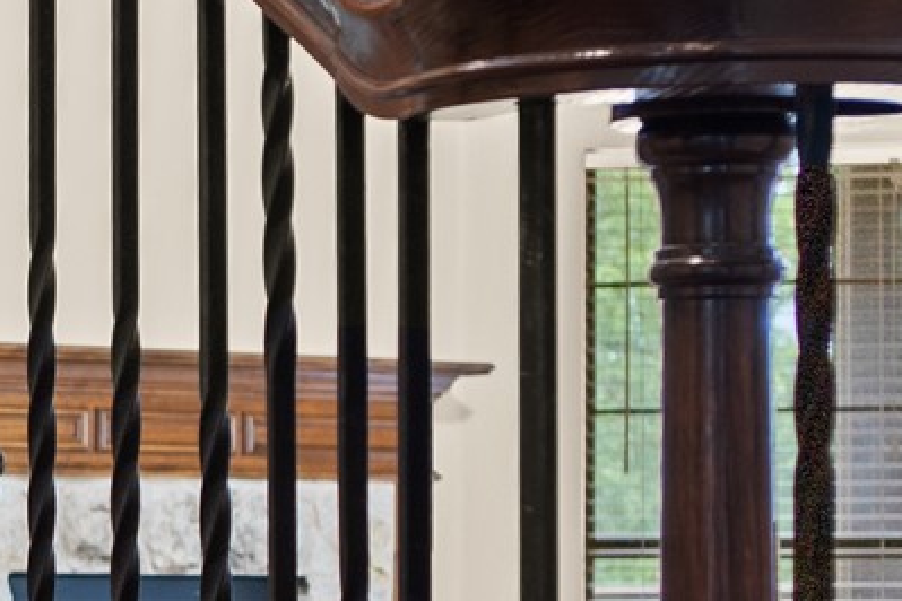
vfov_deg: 9.3
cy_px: 402
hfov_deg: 13.3
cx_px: -387
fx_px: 3683
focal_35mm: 147
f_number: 2.8
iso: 100
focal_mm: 18
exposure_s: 1/1.25
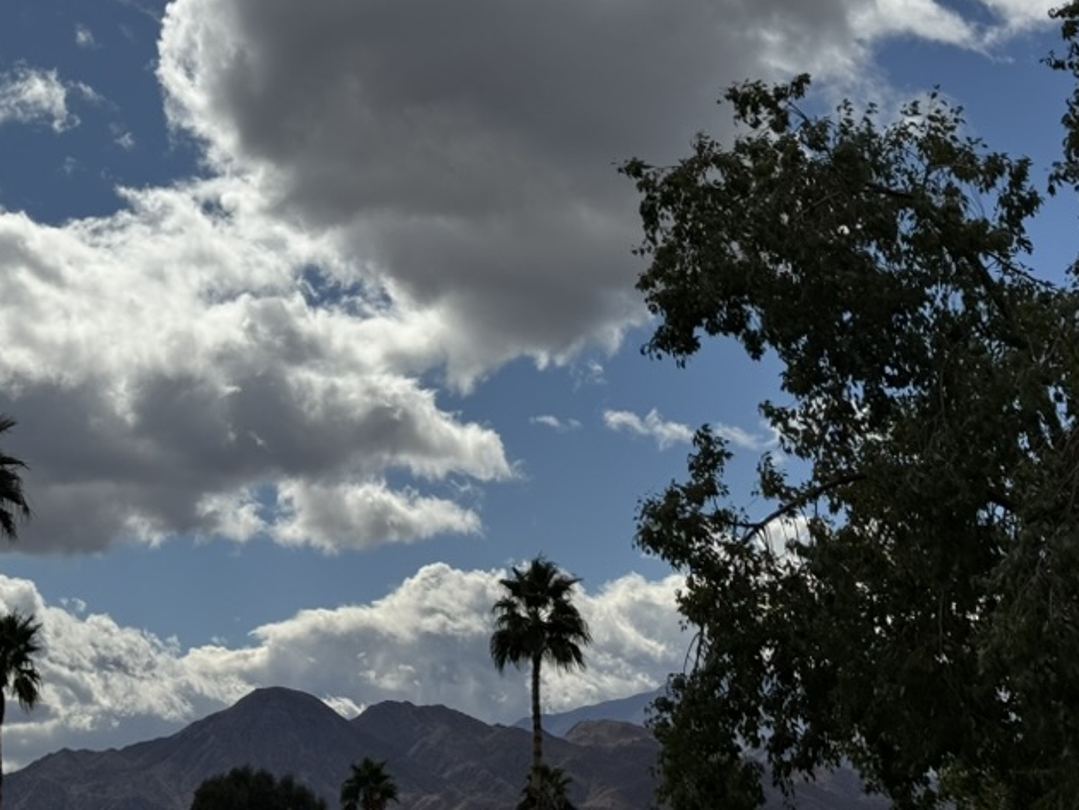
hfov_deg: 24.9
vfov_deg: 18.8
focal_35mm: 78
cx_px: 372
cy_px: 262
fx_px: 2432
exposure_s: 1/15385
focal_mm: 6.76
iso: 80
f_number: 1.78
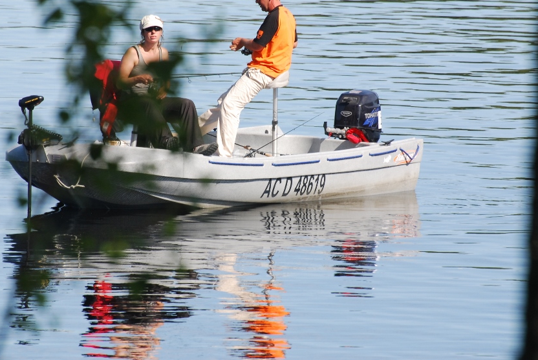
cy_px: 145
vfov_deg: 2.5
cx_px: 262
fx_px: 8285
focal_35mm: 554
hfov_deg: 3.7
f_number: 10
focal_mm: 300
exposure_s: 1/200
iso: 200
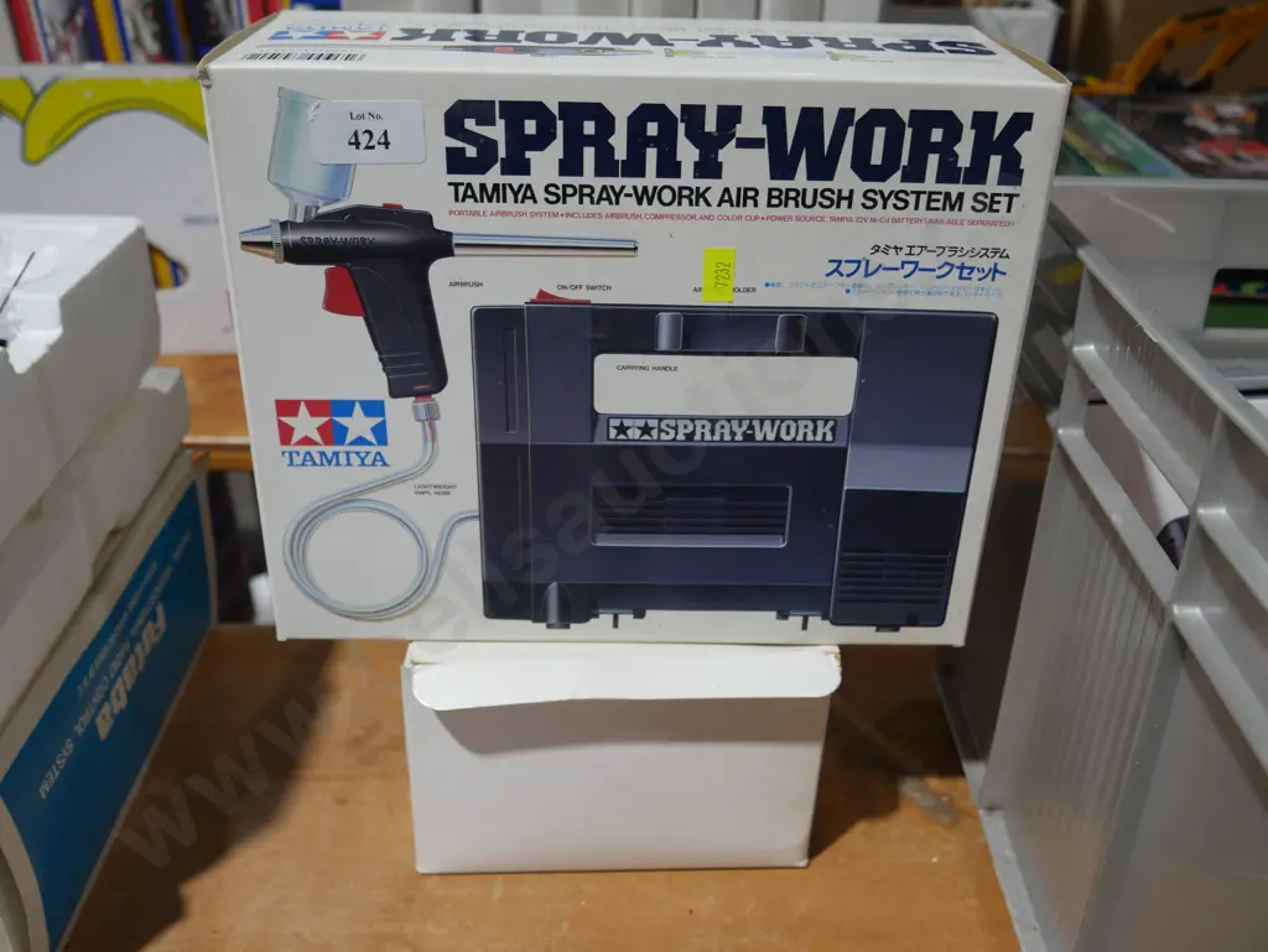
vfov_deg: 41.8
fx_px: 1246
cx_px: 634
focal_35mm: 34
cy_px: 476
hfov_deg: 53.9
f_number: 4
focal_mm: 17
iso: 200
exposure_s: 1/60
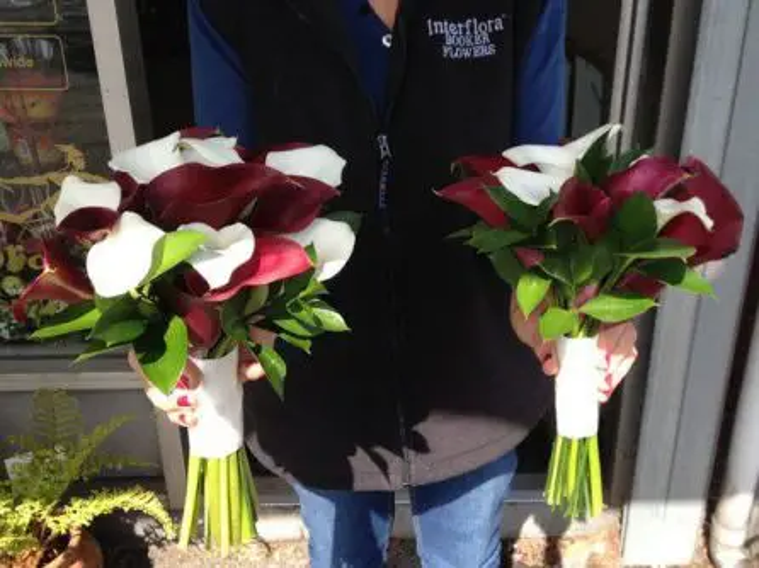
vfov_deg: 40.7
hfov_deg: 52.7
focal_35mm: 35
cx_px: 380
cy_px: 284
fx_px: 767
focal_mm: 4.28
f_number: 2.4
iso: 50
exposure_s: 1/546
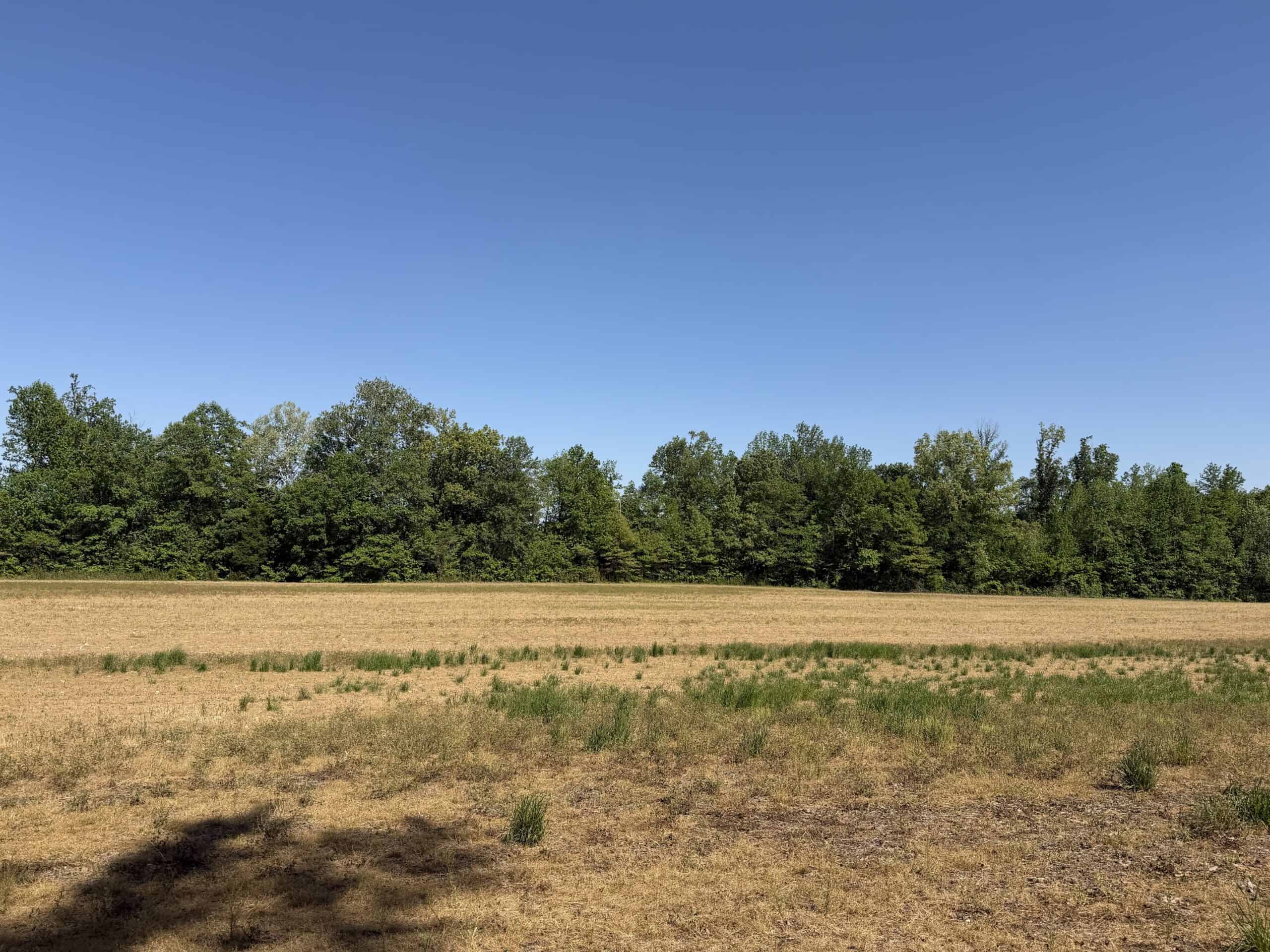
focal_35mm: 24
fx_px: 881
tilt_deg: +6.5
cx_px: 635
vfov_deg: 56.8
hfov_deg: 71.6
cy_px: 476
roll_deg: -1.8
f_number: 1.78
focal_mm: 6.76
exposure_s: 1/5714
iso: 80
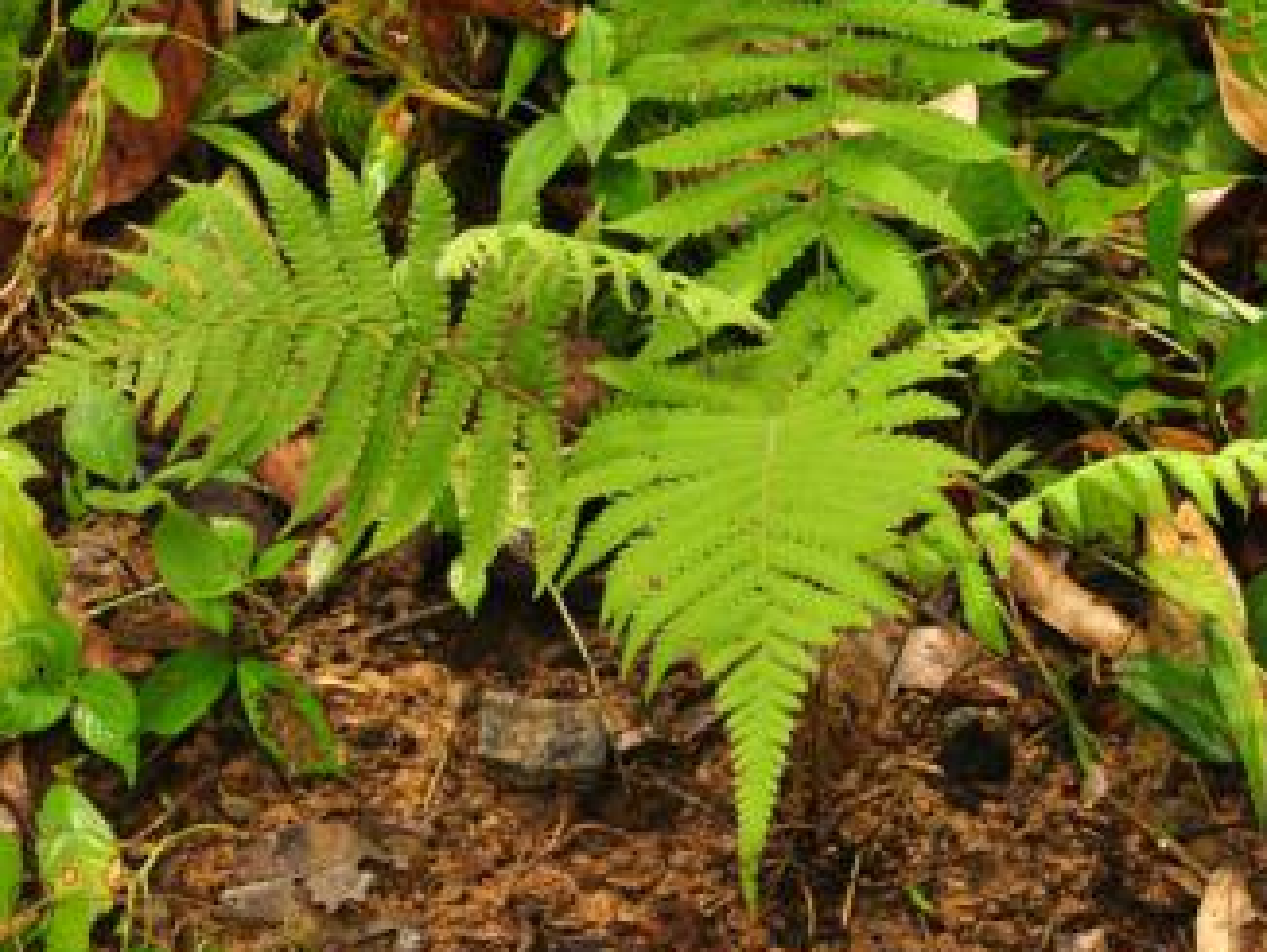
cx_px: 777
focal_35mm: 159
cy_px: 231
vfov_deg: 9.3
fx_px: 5824
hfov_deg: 12.4
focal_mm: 60
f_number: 7.1
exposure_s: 1/80
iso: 250
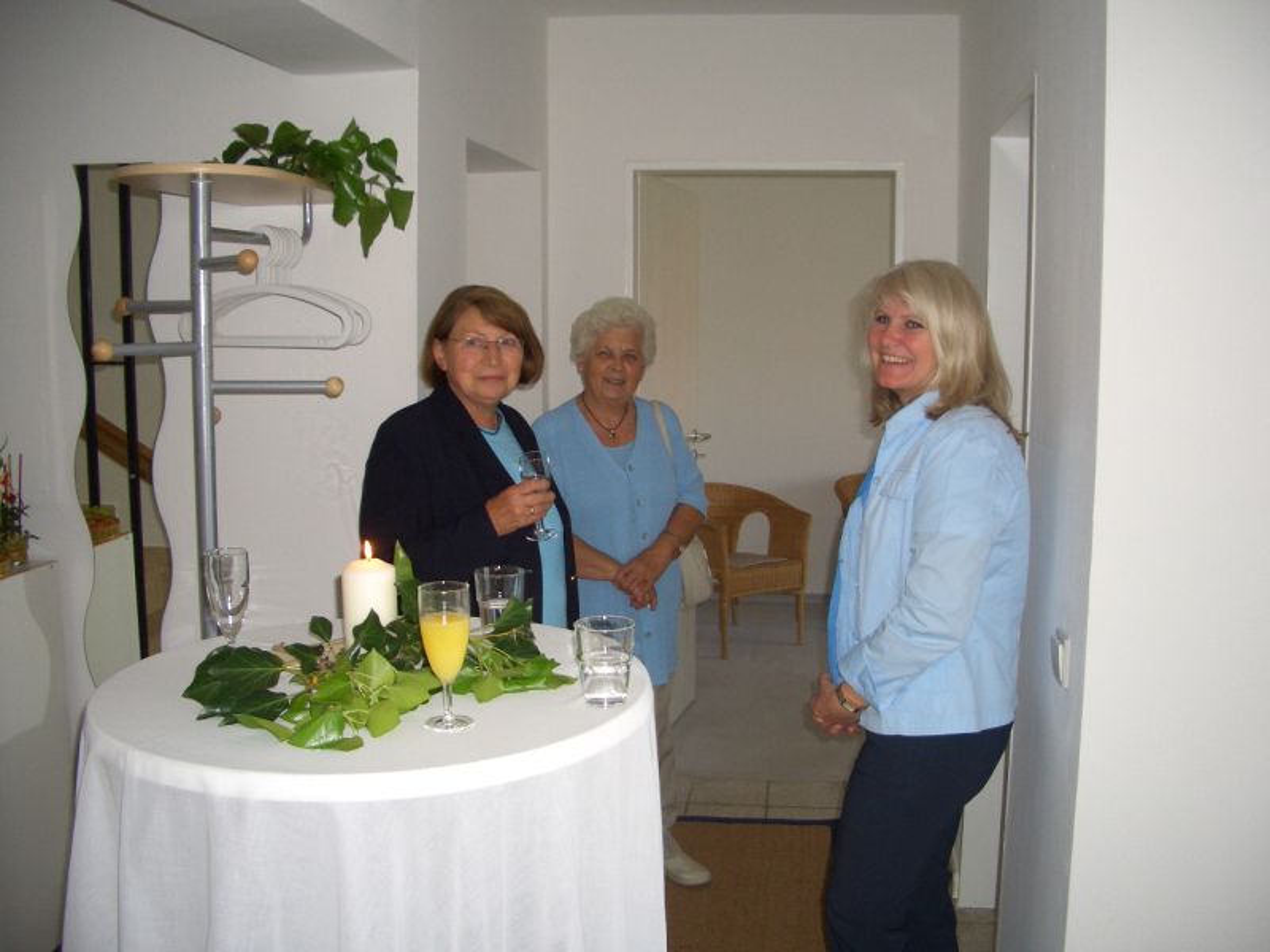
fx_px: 1284
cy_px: 476
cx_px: 635
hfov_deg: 52.6
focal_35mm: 35
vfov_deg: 40.7
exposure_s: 1/60
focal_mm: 5.8
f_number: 2.6
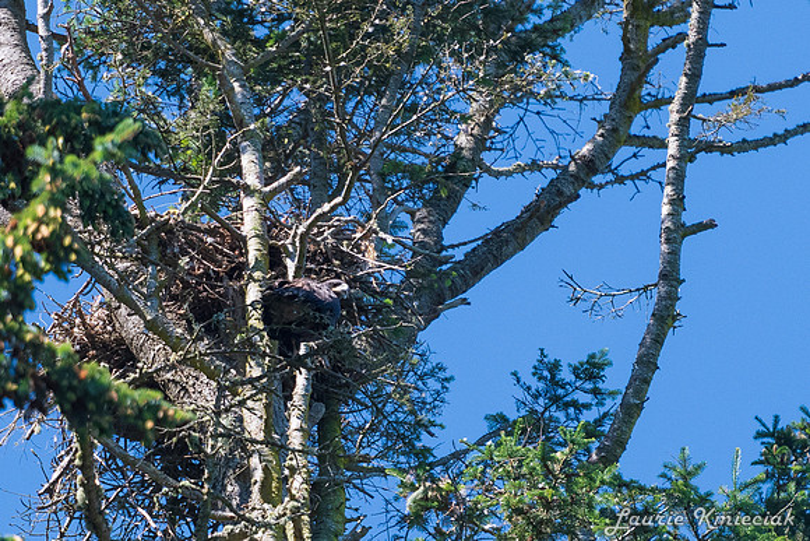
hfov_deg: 3.1
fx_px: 15111
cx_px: 527
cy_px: 355
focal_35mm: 671
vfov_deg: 2.0
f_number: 2.8
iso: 560
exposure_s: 1/4000
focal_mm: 200
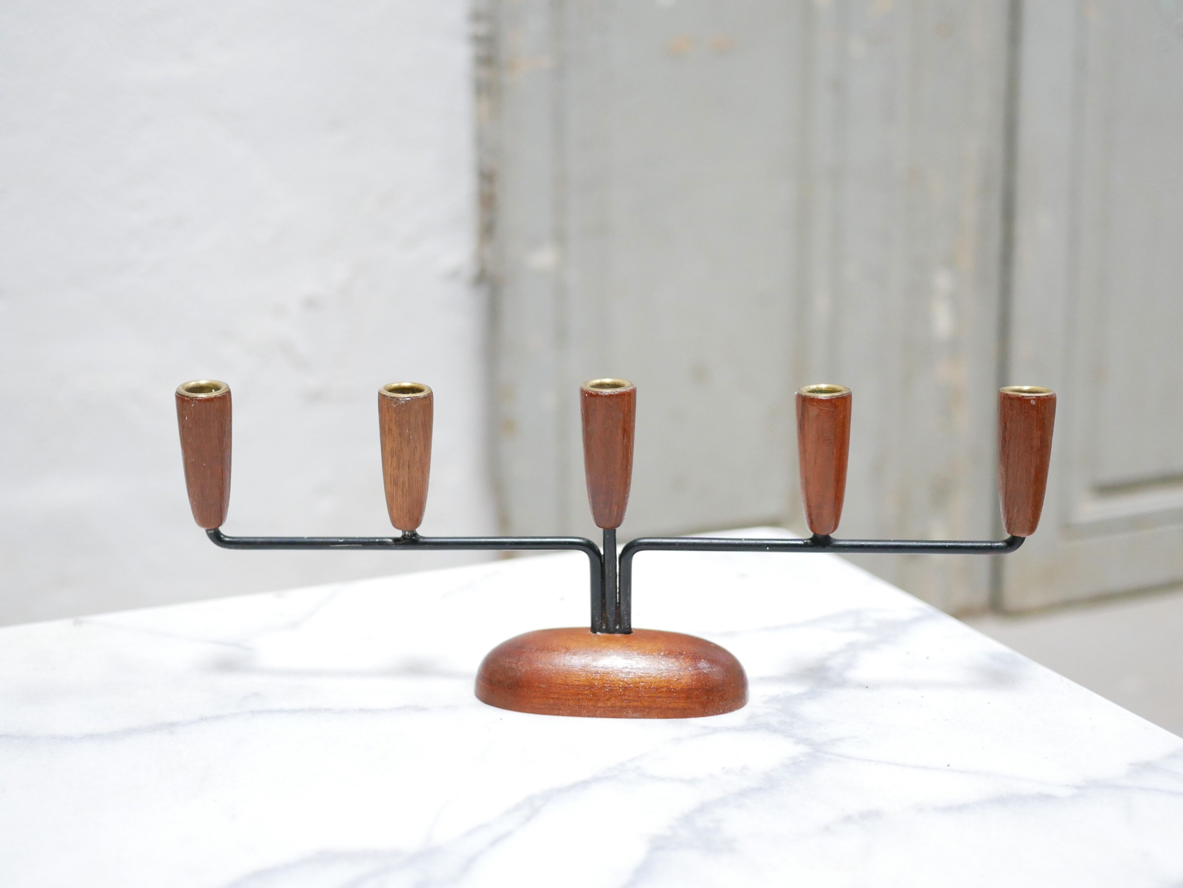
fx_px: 1641
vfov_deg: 30.3
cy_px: 415
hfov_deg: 39.6
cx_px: 552
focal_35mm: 48
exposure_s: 1/60
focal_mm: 20
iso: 1000
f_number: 1.7
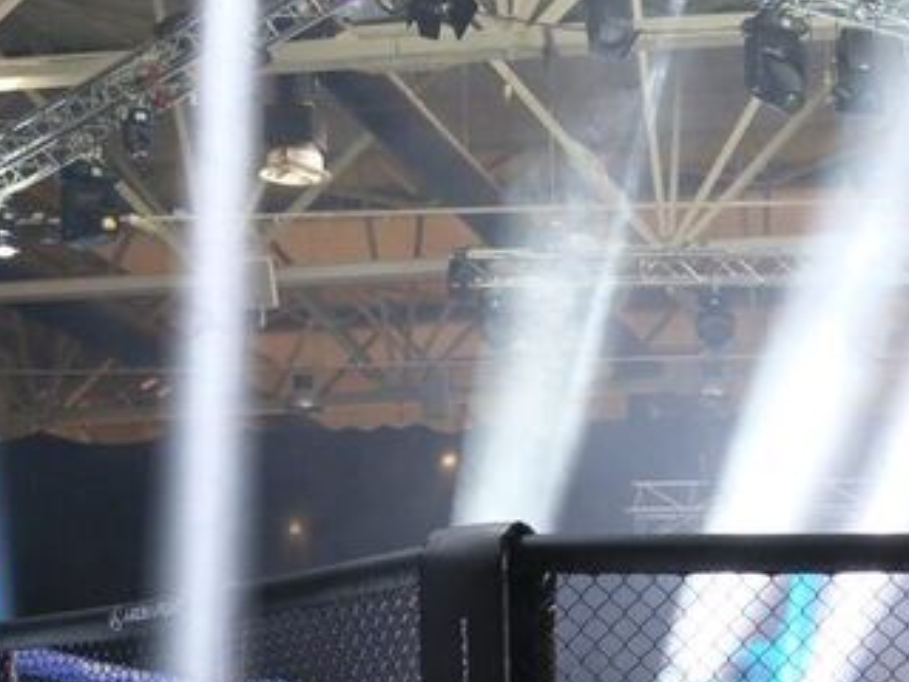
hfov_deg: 17.5
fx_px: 2836
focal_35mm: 108
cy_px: 813
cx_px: 1017
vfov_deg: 13.3
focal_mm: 45
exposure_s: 1/80
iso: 5000
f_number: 2.8
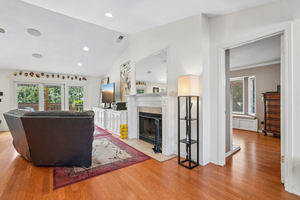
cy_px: 100
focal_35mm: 16
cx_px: 150
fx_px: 133
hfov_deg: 96.7
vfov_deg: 73.7
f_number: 8
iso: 400
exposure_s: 1/5
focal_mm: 16
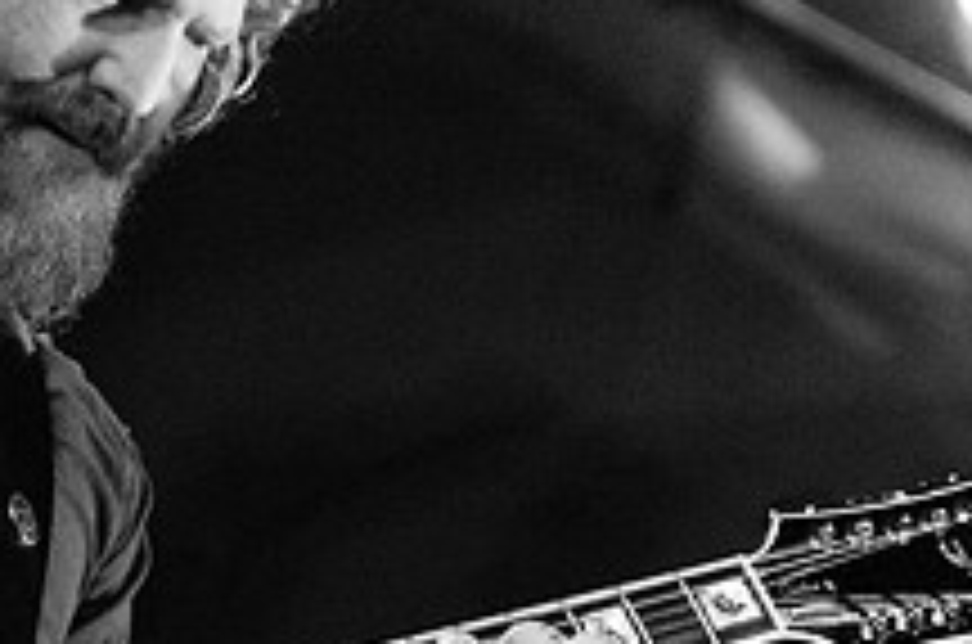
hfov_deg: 7.3
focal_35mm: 282
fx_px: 7597
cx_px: 360
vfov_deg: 4.8
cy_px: 236
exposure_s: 1/80
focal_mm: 70
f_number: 2.8
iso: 800
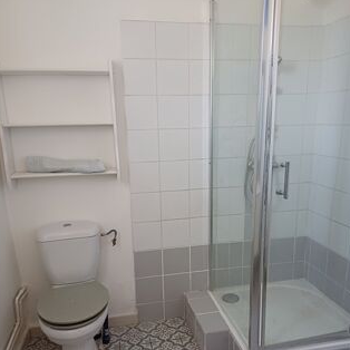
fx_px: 343
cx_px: 175
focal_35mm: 30
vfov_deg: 53.5
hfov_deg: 54.0
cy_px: 216
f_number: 1.8
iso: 400
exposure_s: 1/50
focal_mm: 4.65
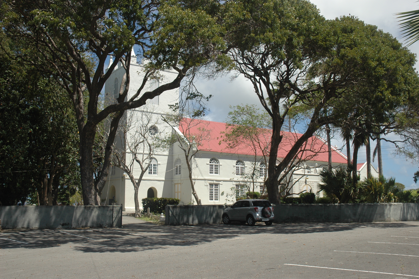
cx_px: 210
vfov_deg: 35.4
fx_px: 436
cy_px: 140
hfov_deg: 51.3
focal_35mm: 38
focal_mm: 25
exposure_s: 1/400
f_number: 10
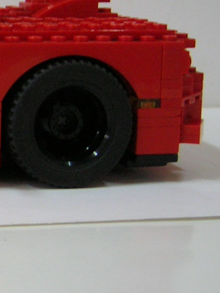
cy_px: 137
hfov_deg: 12.4
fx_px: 923
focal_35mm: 109
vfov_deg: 18.0
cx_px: -182
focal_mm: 5.8
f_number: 2.9
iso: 100
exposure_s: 1/6.3
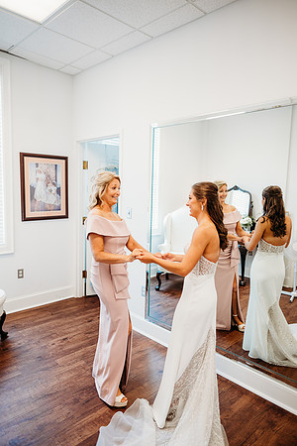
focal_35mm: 24
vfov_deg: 73.7
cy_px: 223
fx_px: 297
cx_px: 148
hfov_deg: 53.1
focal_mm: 24
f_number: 2.5
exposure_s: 1/160
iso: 320
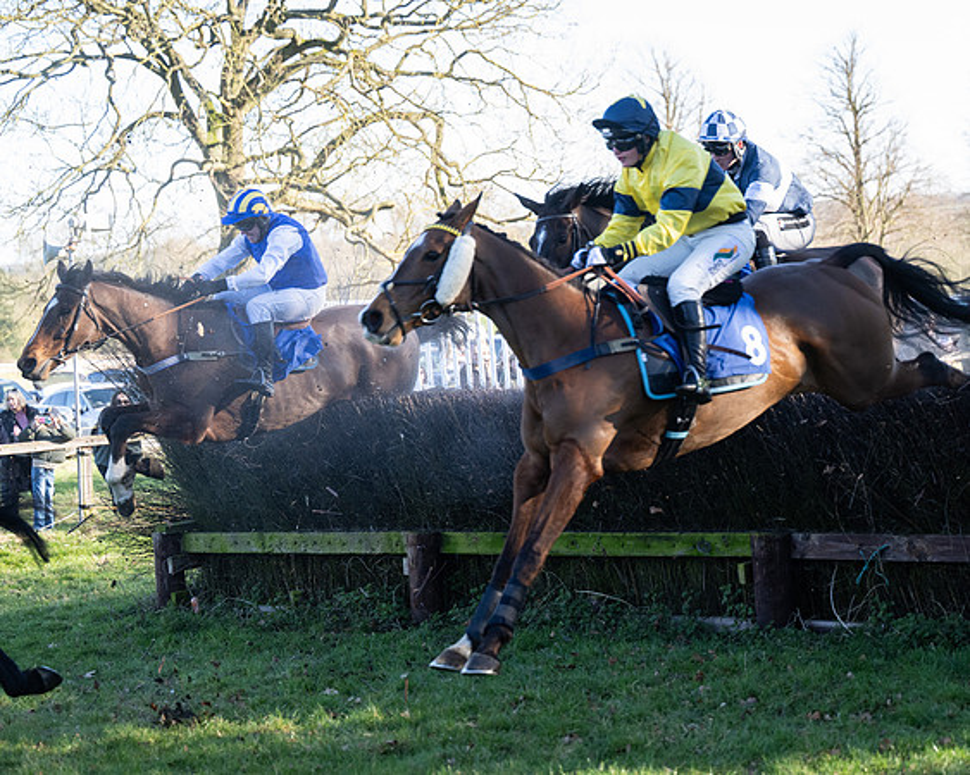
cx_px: 546
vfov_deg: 18.1
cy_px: 365
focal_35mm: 85
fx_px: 2431
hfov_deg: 22.6
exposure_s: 1/1600
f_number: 2.8
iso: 800
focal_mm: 70
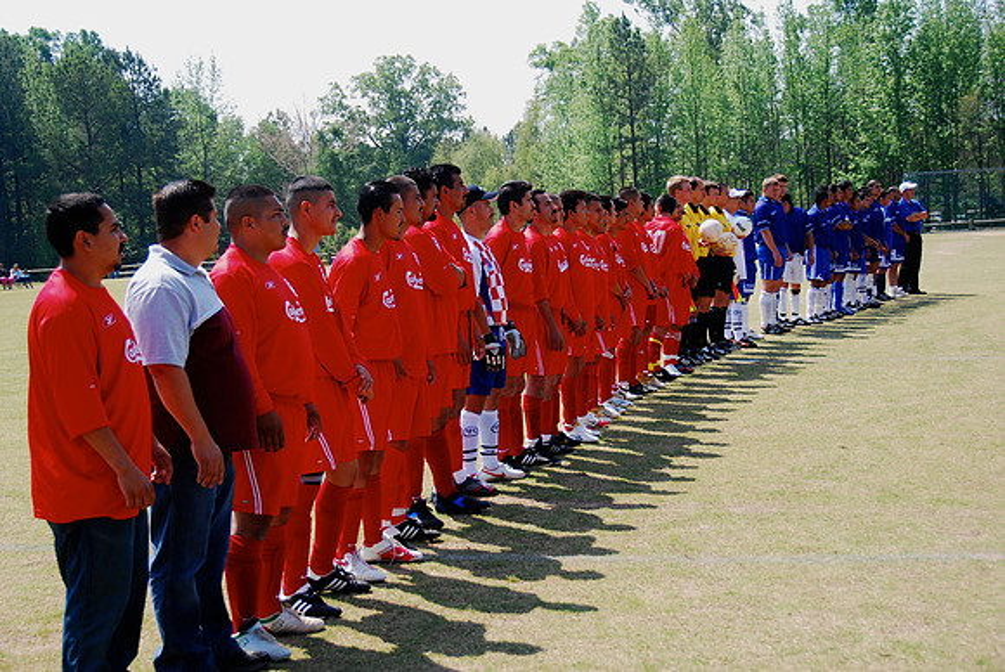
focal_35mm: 66
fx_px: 1844
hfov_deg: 30.5
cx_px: 502
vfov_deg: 20.7
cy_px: 336
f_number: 5
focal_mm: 44
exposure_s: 1/250
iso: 100
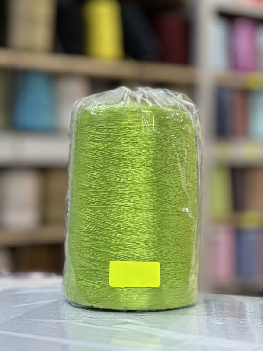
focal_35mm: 77
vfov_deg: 25.3
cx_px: 132
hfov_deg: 19.1
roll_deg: +0.0
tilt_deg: -0.2
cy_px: 176
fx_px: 780
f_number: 2.8
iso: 160
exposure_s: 1/50
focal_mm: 9
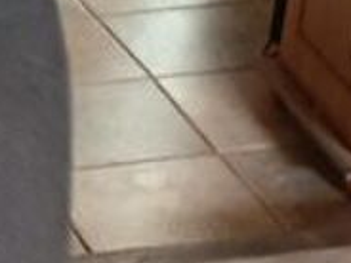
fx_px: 1764
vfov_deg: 7.4
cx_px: -246
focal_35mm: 174
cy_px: 822
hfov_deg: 10.8
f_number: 1.7
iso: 1850
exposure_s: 1/16.7
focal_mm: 5.24
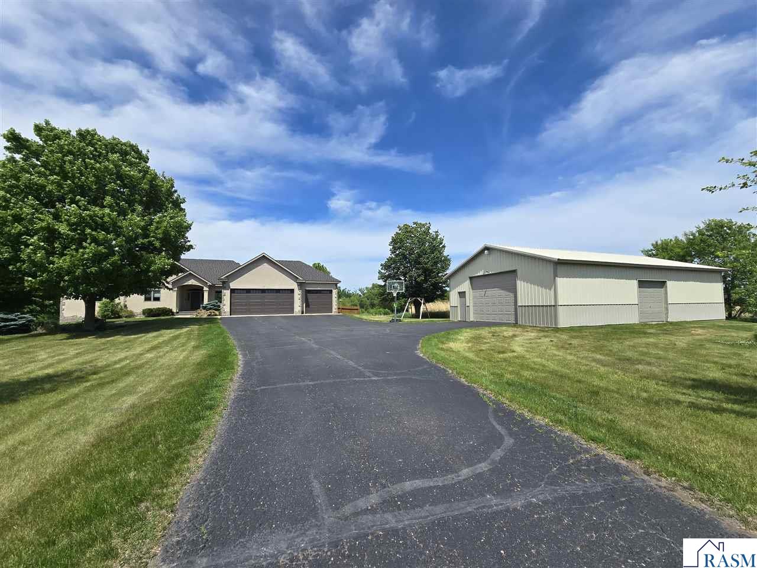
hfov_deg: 106.2
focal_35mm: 13
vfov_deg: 89.9
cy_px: 284
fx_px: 284
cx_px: 378
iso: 50
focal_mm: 2.2
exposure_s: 1/3168
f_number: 2.2
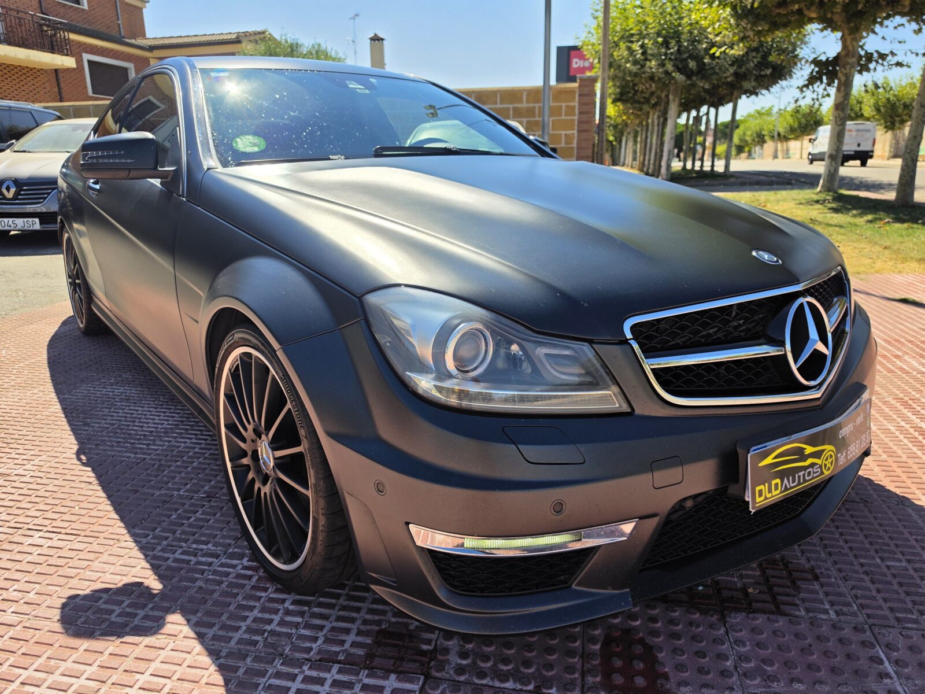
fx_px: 615
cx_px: 462
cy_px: 347
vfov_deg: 58.9
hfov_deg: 73.9
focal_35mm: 23
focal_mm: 6.5
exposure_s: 1/7939
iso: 50
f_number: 1.4
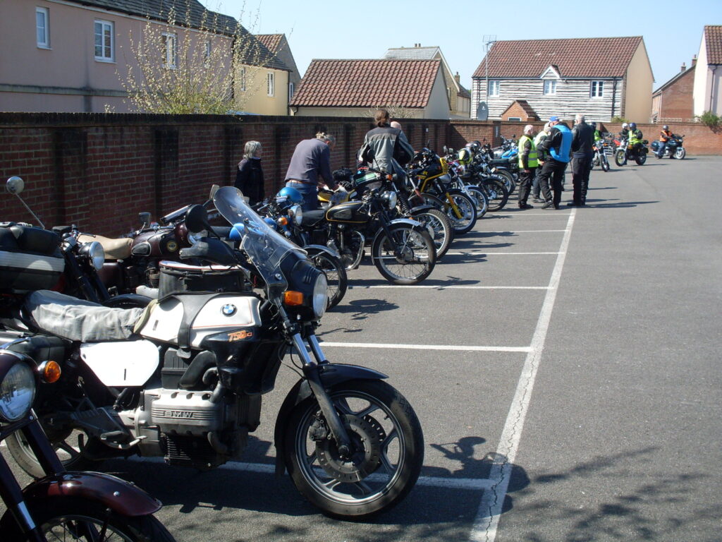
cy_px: 271
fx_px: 793
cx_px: 361
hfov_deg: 49.0
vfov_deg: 37.7
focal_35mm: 38
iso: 80
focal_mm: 6.3
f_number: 8.4
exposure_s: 1/125
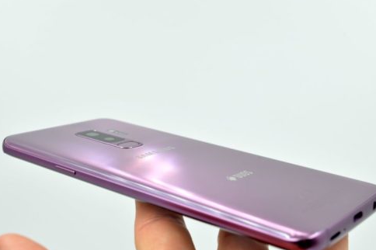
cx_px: 191
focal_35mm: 58
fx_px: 601
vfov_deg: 23.5
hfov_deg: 34.7
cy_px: 149
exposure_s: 1/20
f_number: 10
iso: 100
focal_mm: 31
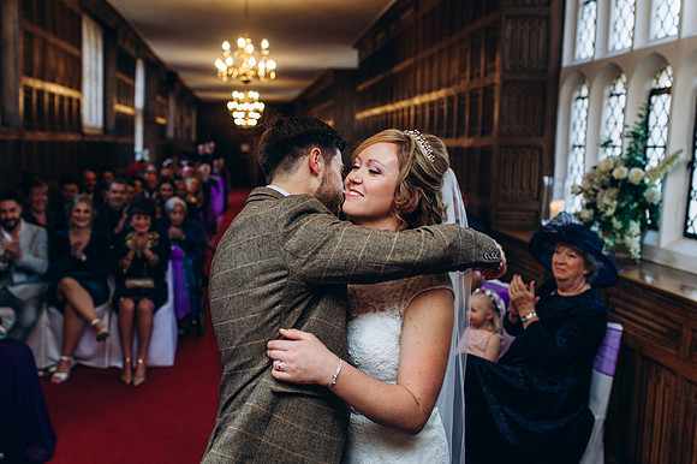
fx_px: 723
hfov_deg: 51.5
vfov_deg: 35.6
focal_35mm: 37
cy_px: 232
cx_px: 348
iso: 160
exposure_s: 1/100
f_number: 2.8
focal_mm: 35
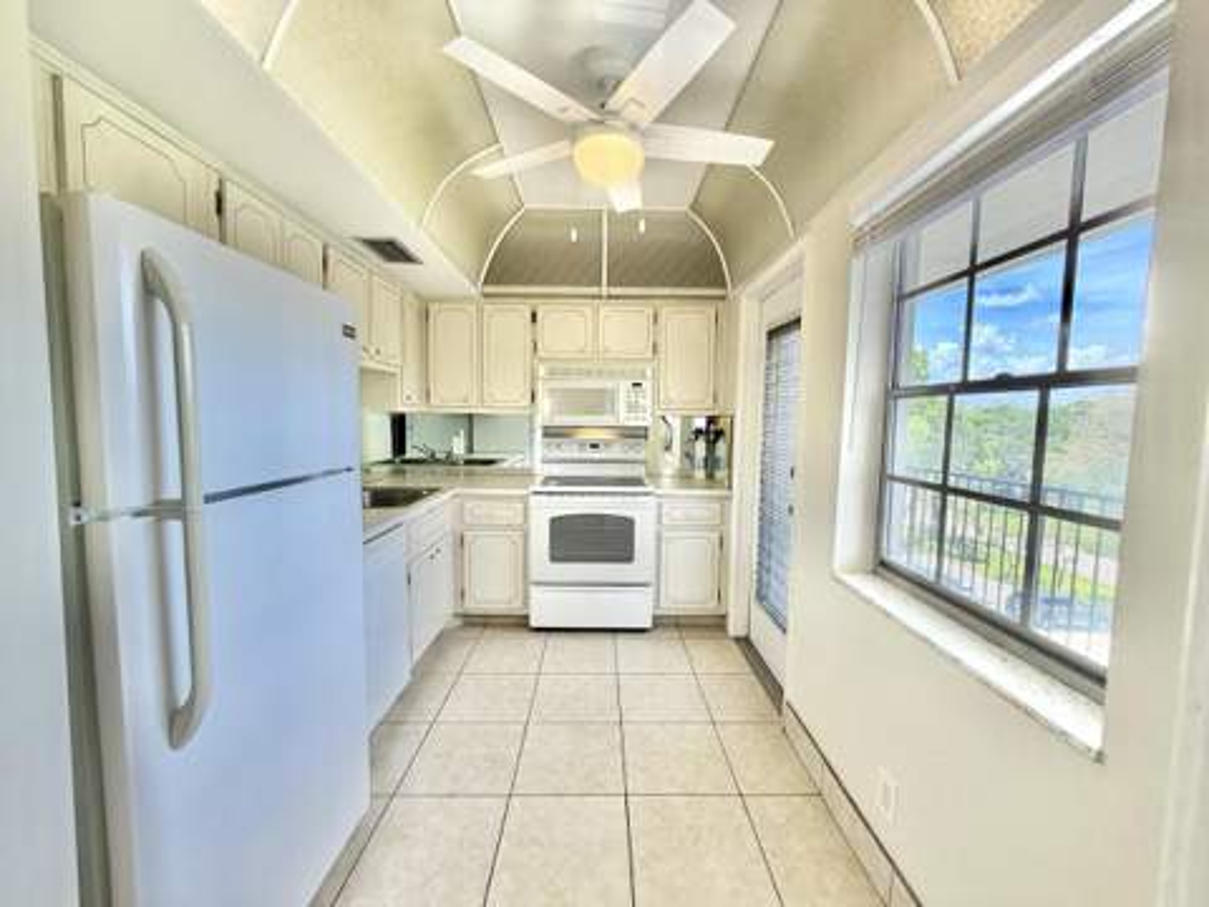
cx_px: 604
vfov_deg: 85.7
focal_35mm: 14
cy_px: 454
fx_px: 489
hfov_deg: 102.1
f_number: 2.2
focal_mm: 2.22
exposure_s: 1/120
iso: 64
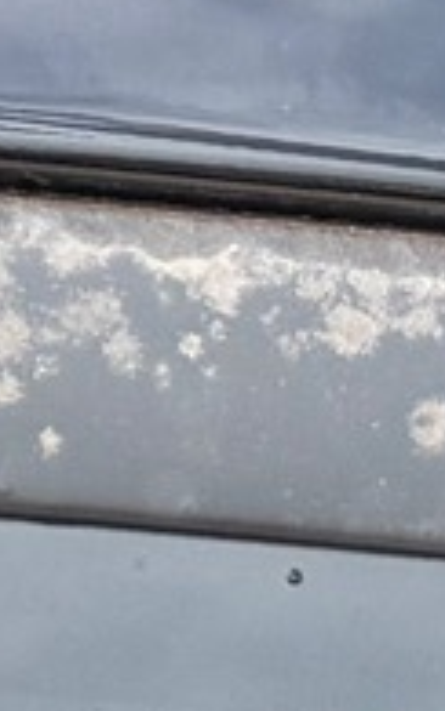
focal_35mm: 263
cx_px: -2630
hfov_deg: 3.8
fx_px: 5100
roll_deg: +1.1
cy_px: -153
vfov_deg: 7.9
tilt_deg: -32.4
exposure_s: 1/1230
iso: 80
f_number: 1.78
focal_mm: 6.76
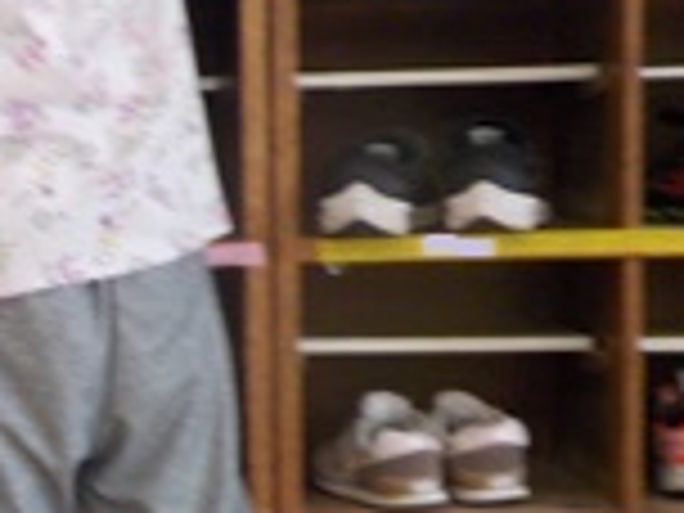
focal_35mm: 99
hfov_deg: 18.2
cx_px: -252
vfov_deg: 14.9
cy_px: 227
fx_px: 1956
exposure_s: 1/30
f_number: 3.3
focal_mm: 4.1
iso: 125
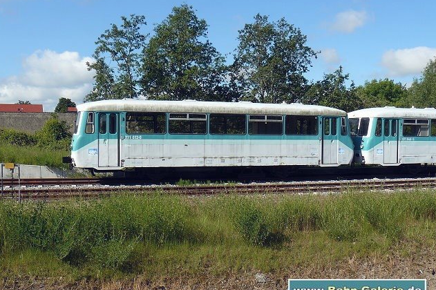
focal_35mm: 38
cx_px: 216
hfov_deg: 50.7
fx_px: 460
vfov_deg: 35.0
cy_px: 146
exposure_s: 1/400
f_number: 5.6
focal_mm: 6
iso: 100
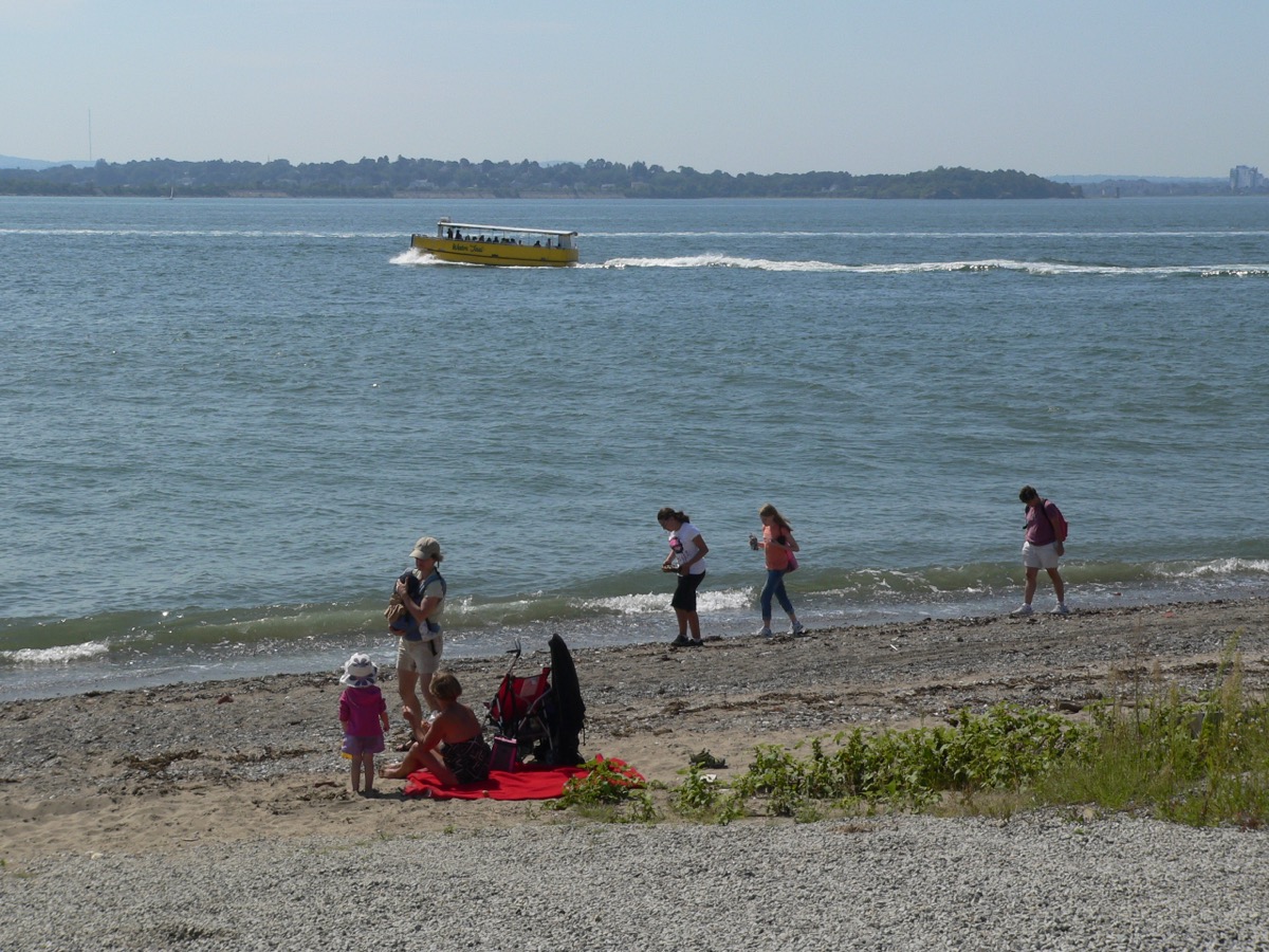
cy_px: 476
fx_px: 2749
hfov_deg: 26.0
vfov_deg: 19.6
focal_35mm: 75
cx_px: 634
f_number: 5.6
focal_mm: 12.4
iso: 80
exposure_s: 1/640
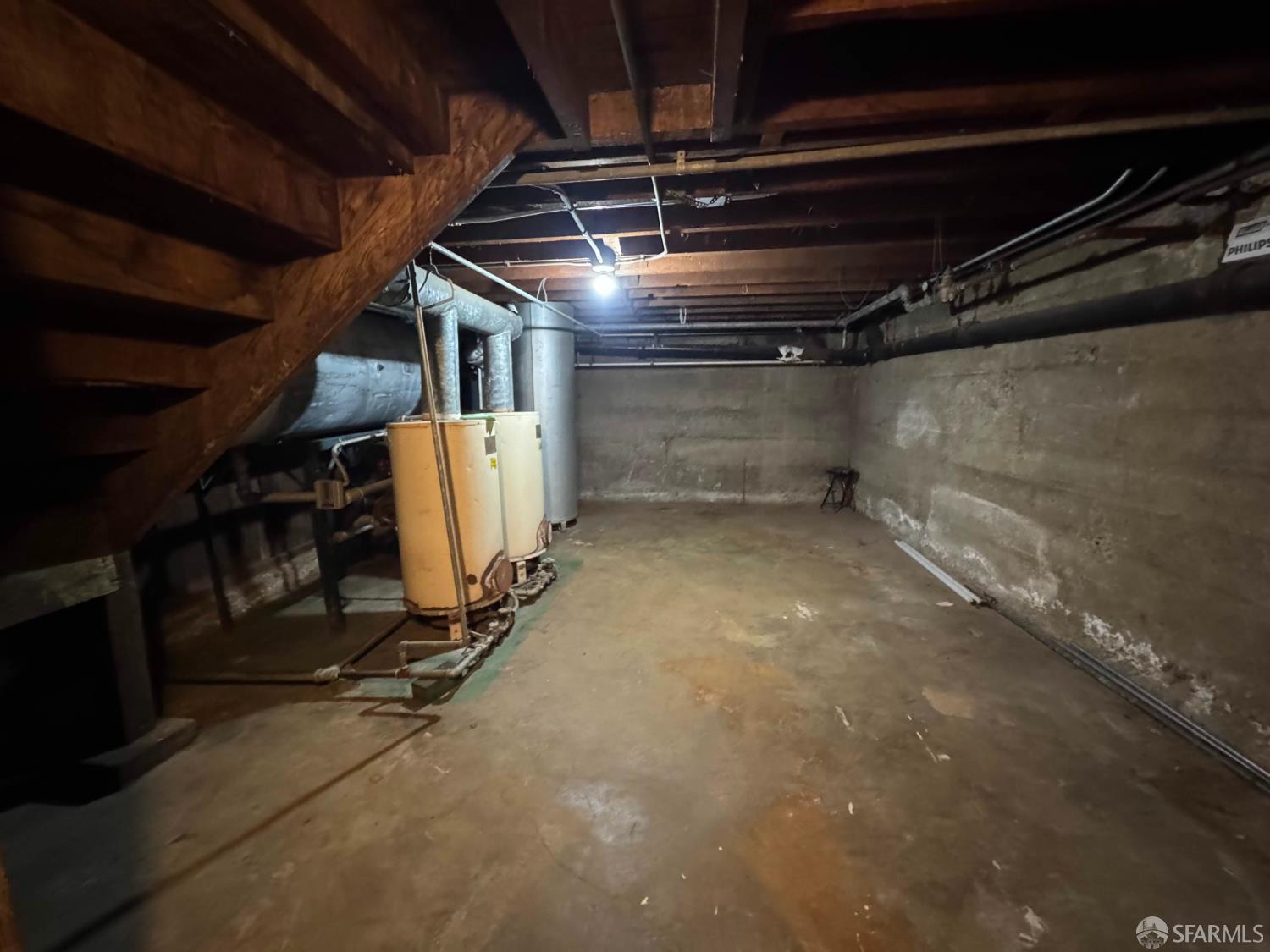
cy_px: 476
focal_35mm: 14
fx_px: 514
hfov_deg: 102.1
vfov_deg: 85.7
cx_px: 635
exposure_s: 1/40
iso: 1600
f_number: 2.2
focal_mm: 2.22
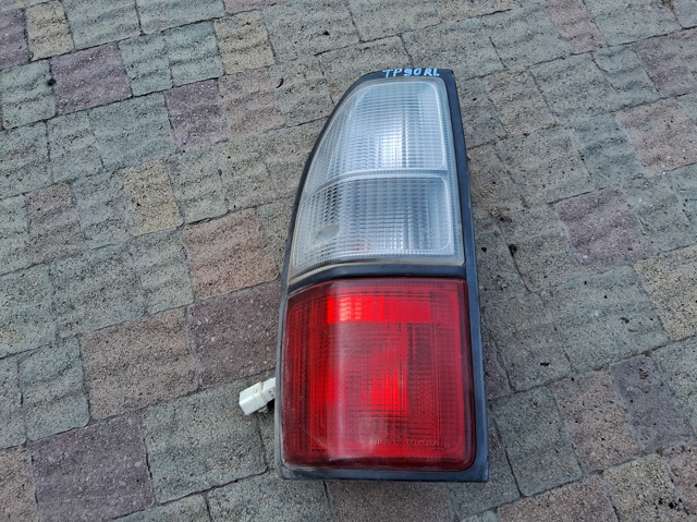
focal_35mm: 26
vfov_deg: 53.0
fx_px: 523
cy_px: 261
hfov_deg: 67.3
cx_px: 348
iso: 25
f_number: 1.8
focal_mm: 3.98
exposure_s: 1/131
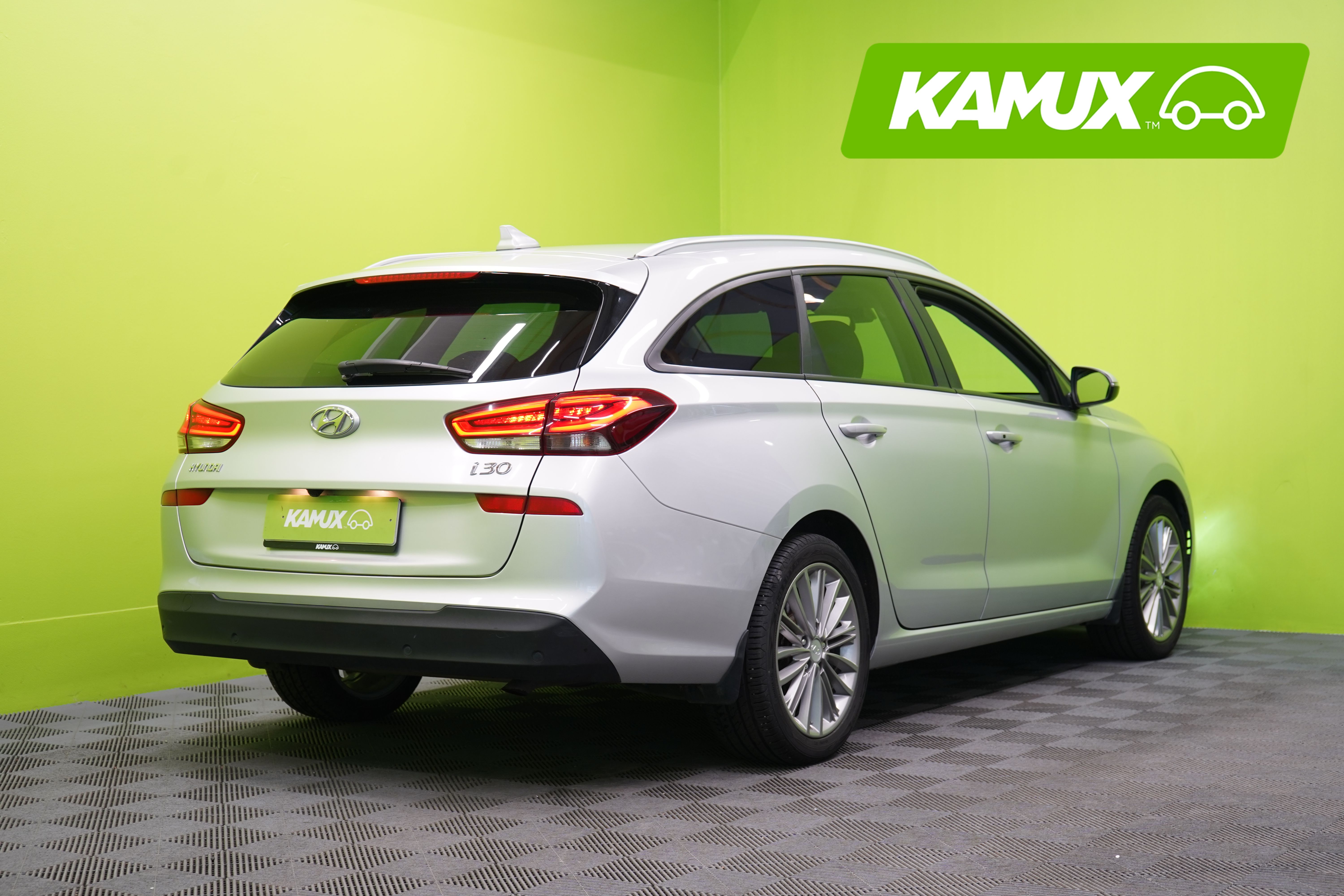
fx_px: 2016
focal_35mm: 54
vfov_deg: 25.1
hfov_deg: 36.9
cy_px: 448
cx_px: 672
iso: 400
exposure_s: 1/25
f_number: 5
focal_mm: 54
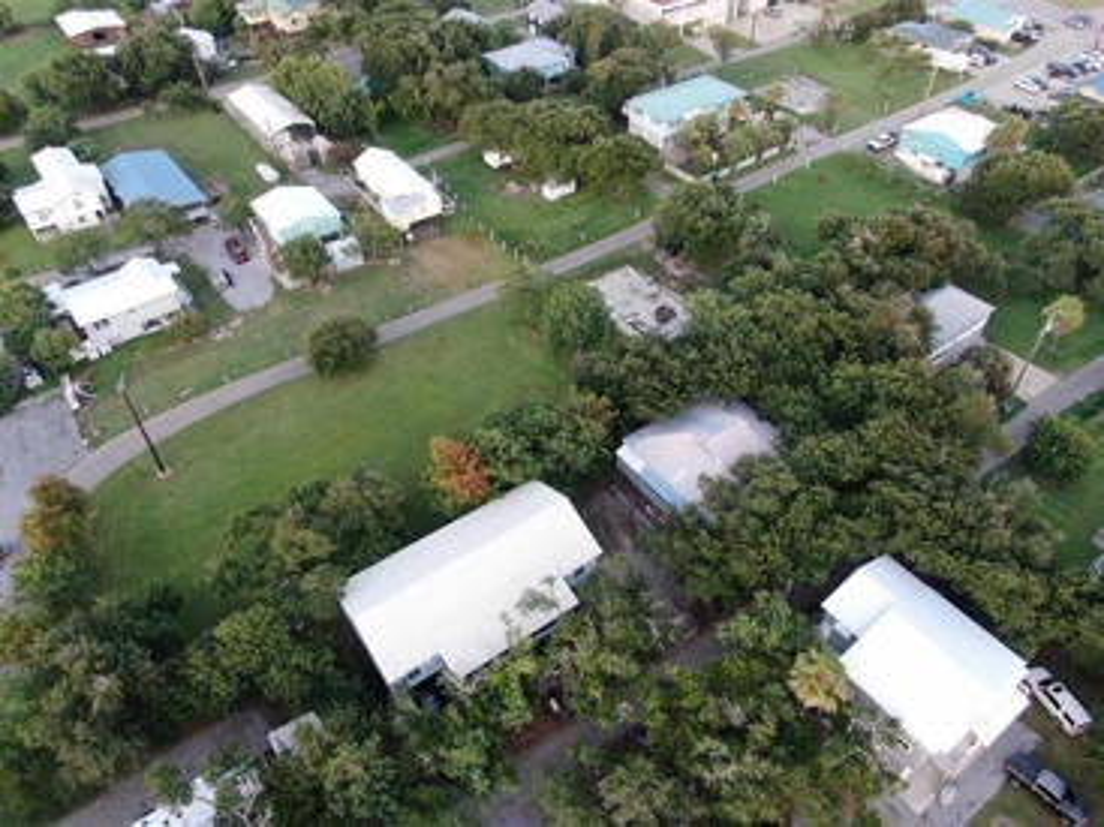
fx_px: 765
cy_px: 414
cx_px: 552
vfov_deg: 56.8
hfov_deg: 71.6
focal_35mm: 24
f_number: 2.8
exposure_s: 1/20
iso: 200
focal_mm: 4.39
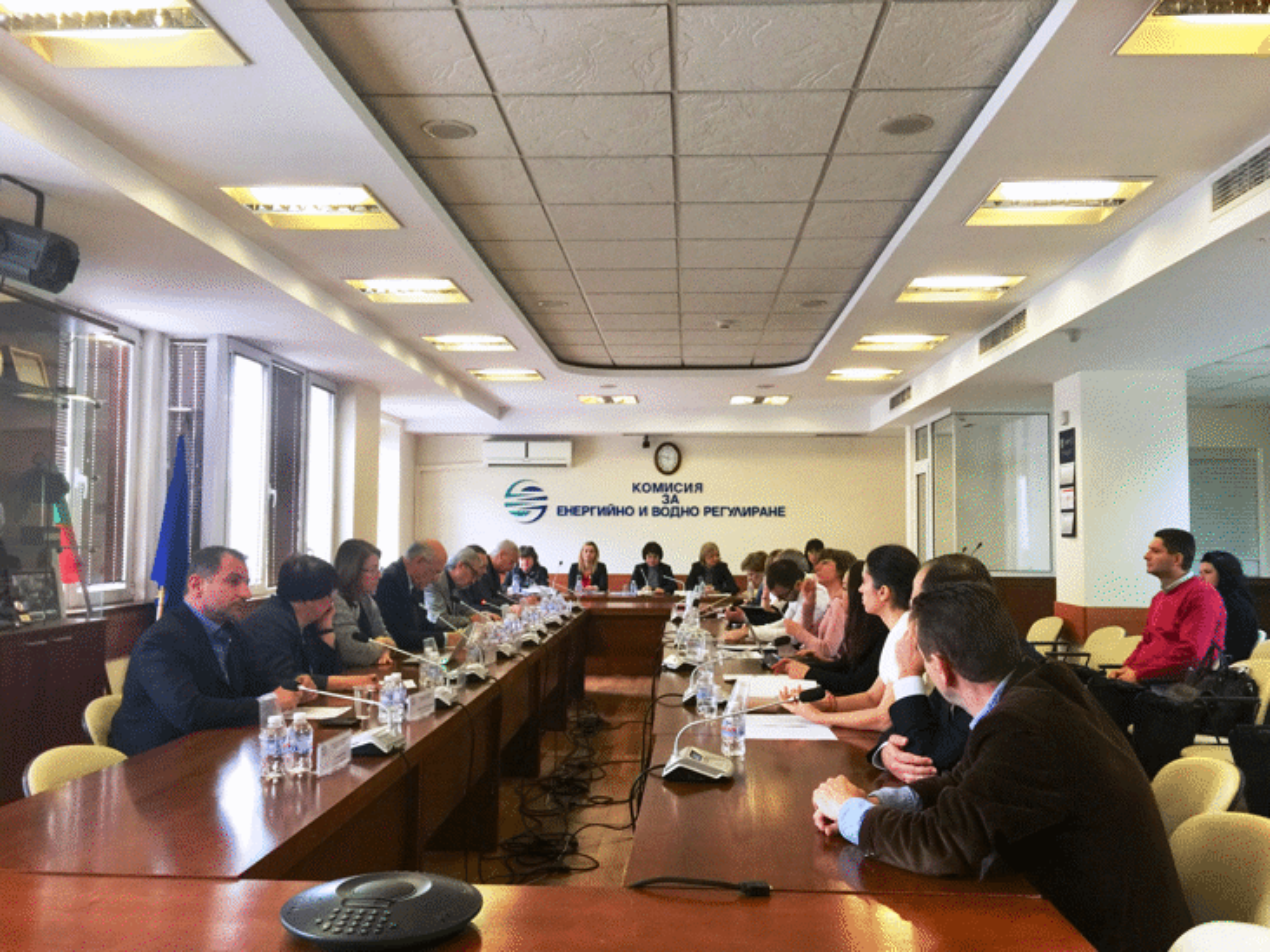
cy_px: 476
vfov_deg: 48.2
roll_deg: -1.4
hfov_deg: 61.7
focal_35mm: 29
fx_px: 1064
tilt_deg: +4.1
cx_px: 635
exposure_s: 1/17
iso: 100
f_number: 2.2
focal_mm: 4.15
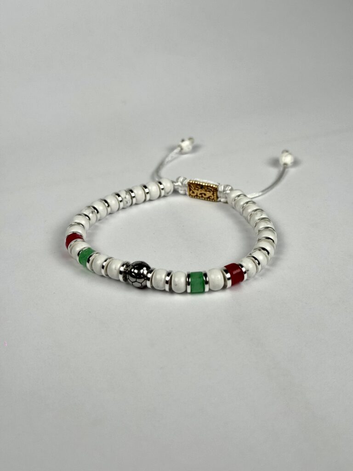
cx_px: 176
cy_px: 236
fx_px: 653
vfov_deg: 39.7
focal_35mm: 48
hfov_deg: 30.3
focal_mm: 6.76
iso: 80
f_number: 1.78
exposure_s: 1/15385
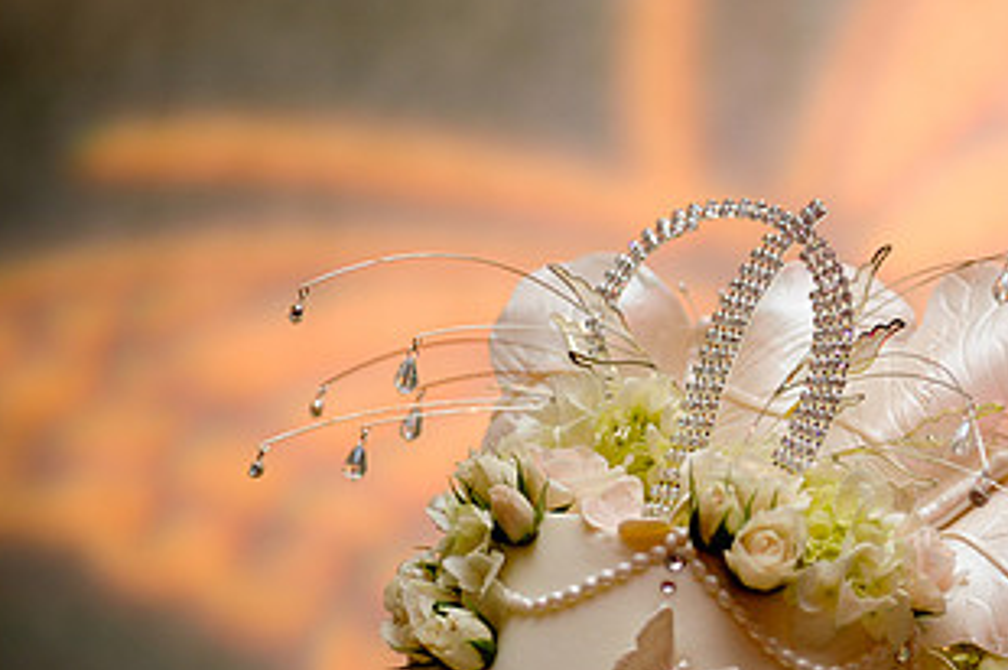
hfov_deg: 15.6
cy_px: 459
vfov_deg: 10.4
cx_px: 790
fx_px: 3664
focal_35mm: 131
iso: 640
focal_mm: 70
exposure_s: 1/30
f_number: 2.8
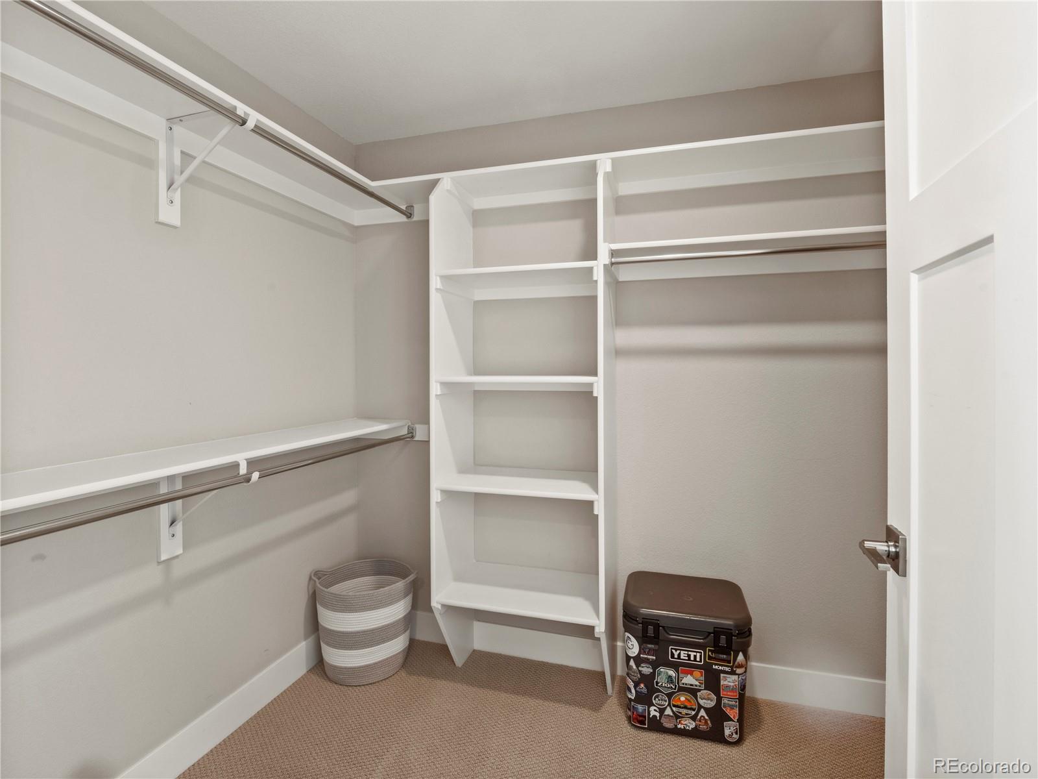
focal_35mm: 16
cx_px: 519
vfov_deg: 78.1
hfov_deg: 94.5
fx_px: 480
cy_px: 390
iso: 200
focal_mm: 8
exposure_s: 1/1.67
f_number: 8
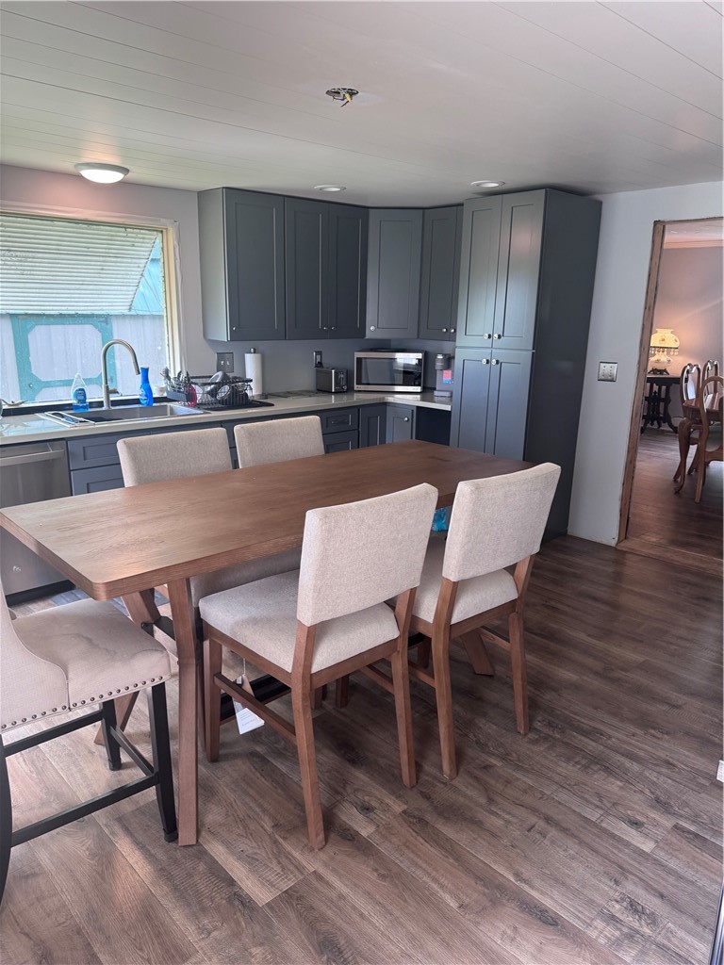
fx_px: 669
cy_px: 482
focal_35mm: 24
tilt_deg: -14.5
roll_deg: -0.5
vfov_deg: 71.6
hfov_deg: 56.8
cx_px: 362
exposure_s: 1/120
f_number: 1.78
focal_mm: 6.76
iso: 160
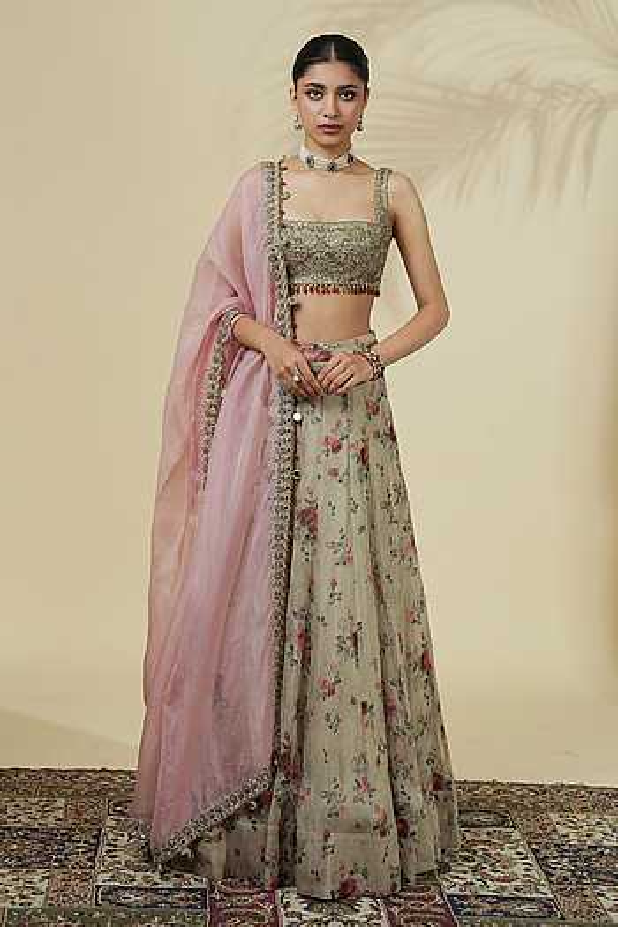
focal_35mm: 64
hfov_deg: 21.2
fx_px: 1648
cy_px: 464
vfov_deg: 31.4
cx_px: 309
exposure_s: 1/160
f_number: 8
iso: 500
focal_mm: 64
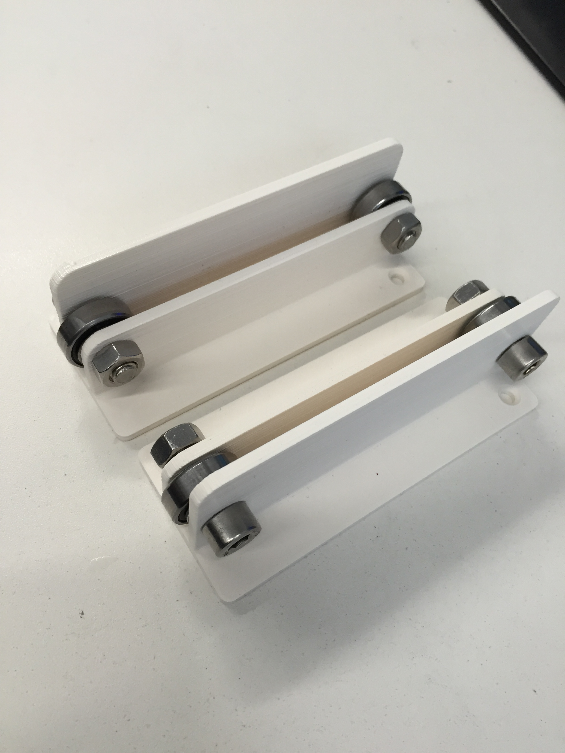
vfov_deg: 61.7
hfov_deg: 48.2
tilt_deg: -57.7
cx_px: 282
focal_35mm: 29
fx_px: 631
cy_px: 376
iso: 50
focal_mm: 4.15
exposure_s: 1/33
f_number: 2.2
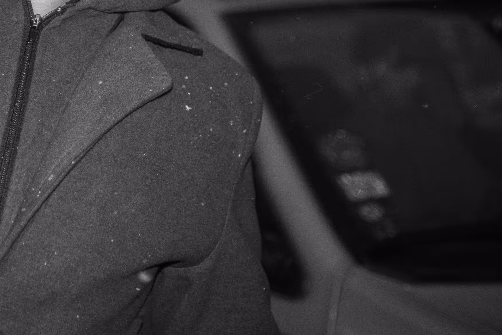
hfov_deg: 19.4
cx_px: -125
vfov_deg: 13.5
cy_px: -93
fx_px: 1366
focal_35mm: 98
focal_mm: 23
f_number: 1.6
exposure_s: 1/180
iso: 800
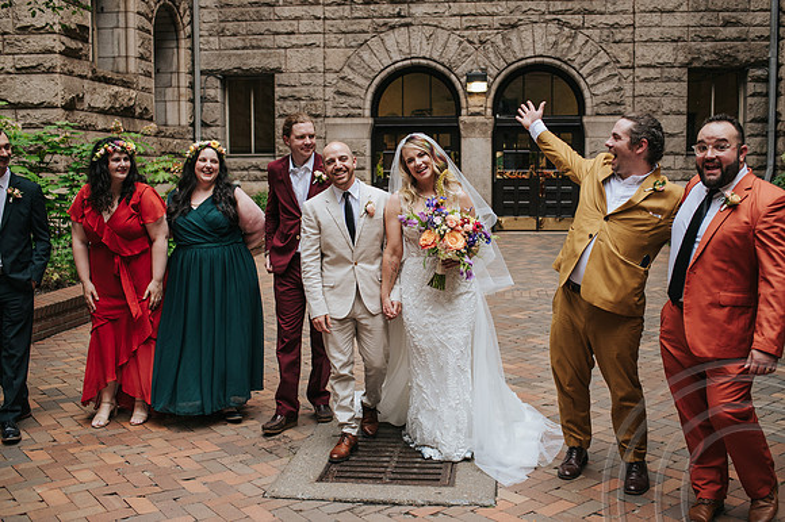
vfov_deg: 35.0
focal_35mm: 38
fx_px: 829
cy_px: 253
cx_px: 418
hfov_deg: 50.6
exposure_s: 1/400
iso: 640
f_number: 3.2
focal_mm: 35
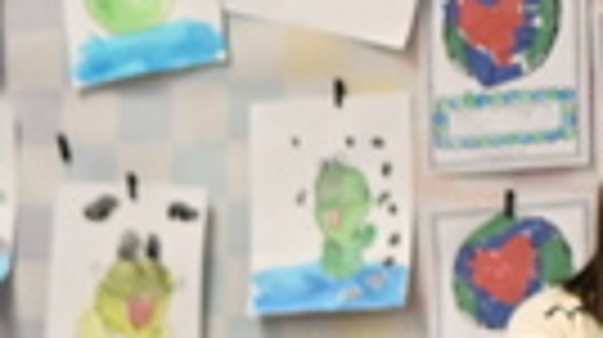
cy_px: 1296
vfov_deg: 2.9
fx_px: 6388
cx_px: -1413
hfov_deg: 5.0
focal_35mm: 400
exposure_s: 1/125
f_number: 2.8
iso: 800
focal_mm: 50
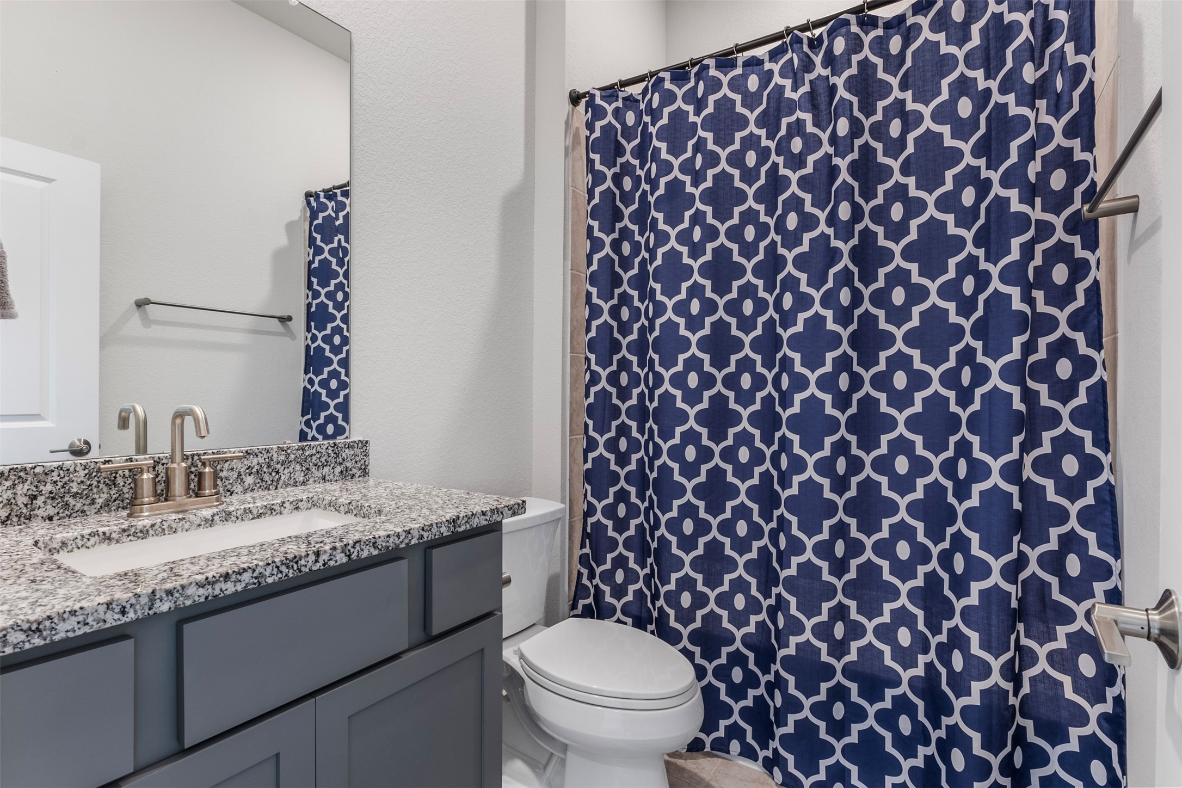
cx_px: 591
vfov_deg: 70.4
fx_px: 558
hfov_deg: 93.3
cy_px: 394
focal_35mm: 17
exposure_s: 1.6
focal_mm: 11.5
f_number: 9
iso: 250
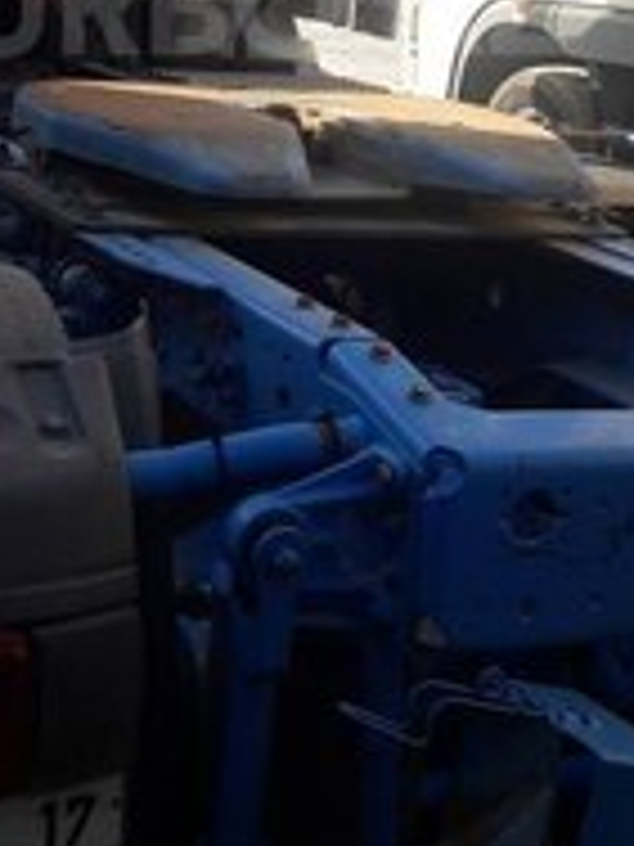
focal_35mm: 74
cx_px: 220
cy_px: 4
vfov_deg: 25.1
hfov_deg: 19.8
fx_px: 1807
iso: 40
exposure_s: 1/761
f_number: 1.9
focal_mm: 3.7
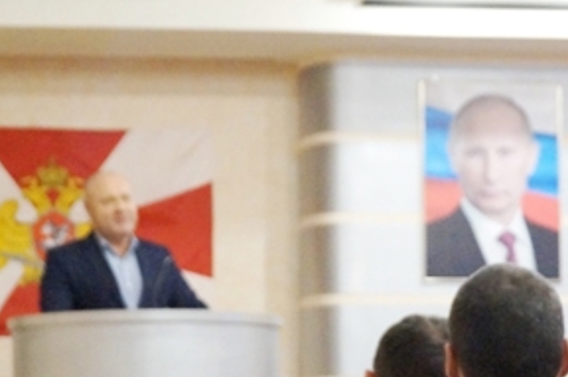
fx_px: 2777
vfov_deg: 7.7
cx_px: 502
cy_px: 391
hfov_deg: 11.6
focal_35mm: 176
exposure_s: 1/100
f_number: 5.6
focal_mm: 45
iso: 3200
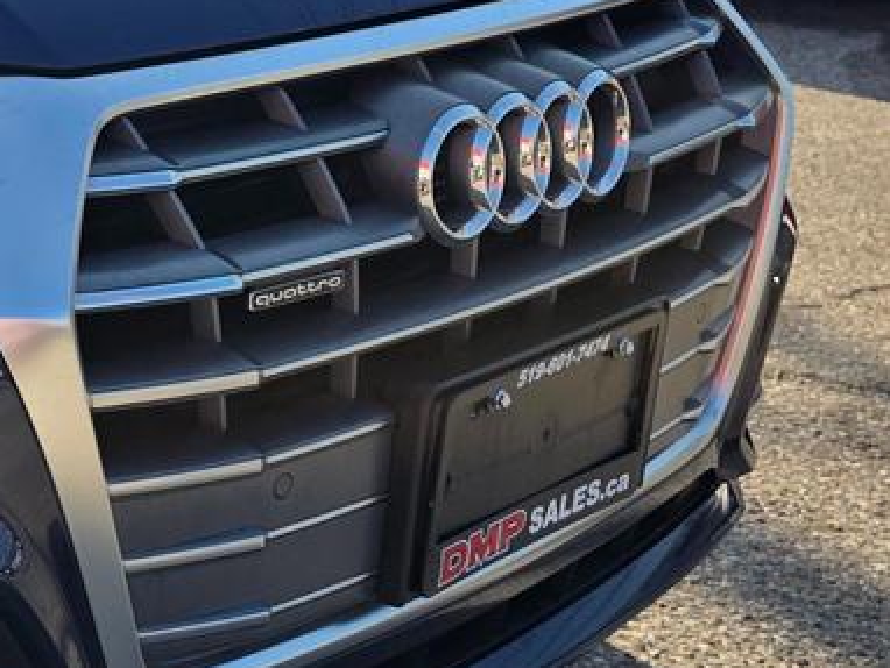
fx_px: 1981
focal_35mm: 77
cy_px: 212
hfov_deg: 21.4
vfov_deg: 19.1
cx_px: -429
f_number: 1.7
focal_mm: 6.3
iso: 80
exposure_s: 1/6809
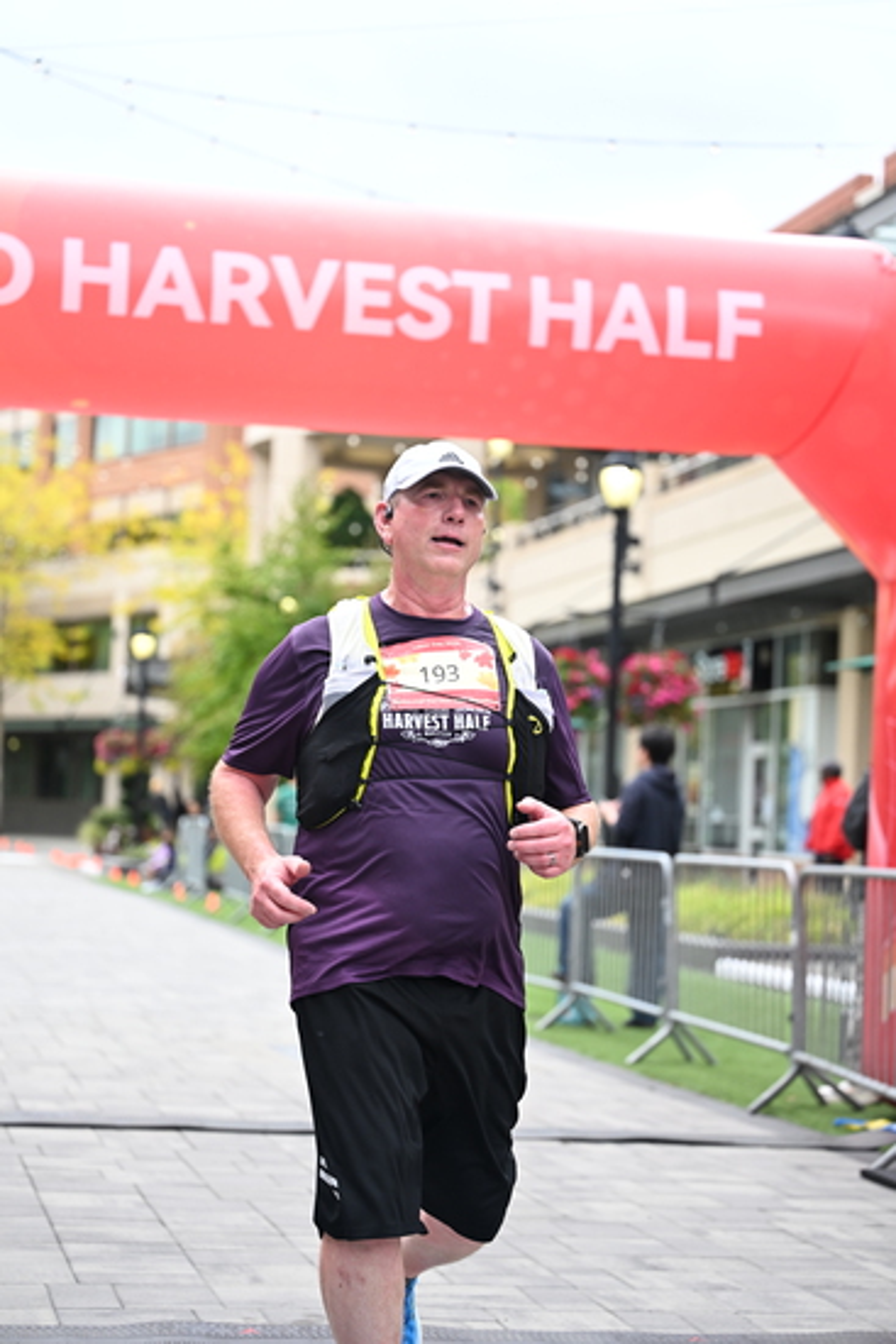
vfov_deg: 28.8
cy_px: 672
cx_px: 448
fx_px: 2611
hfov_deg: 19.5
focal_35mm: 70
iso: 640
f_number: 2.8
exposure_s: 1/1600
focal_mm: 70
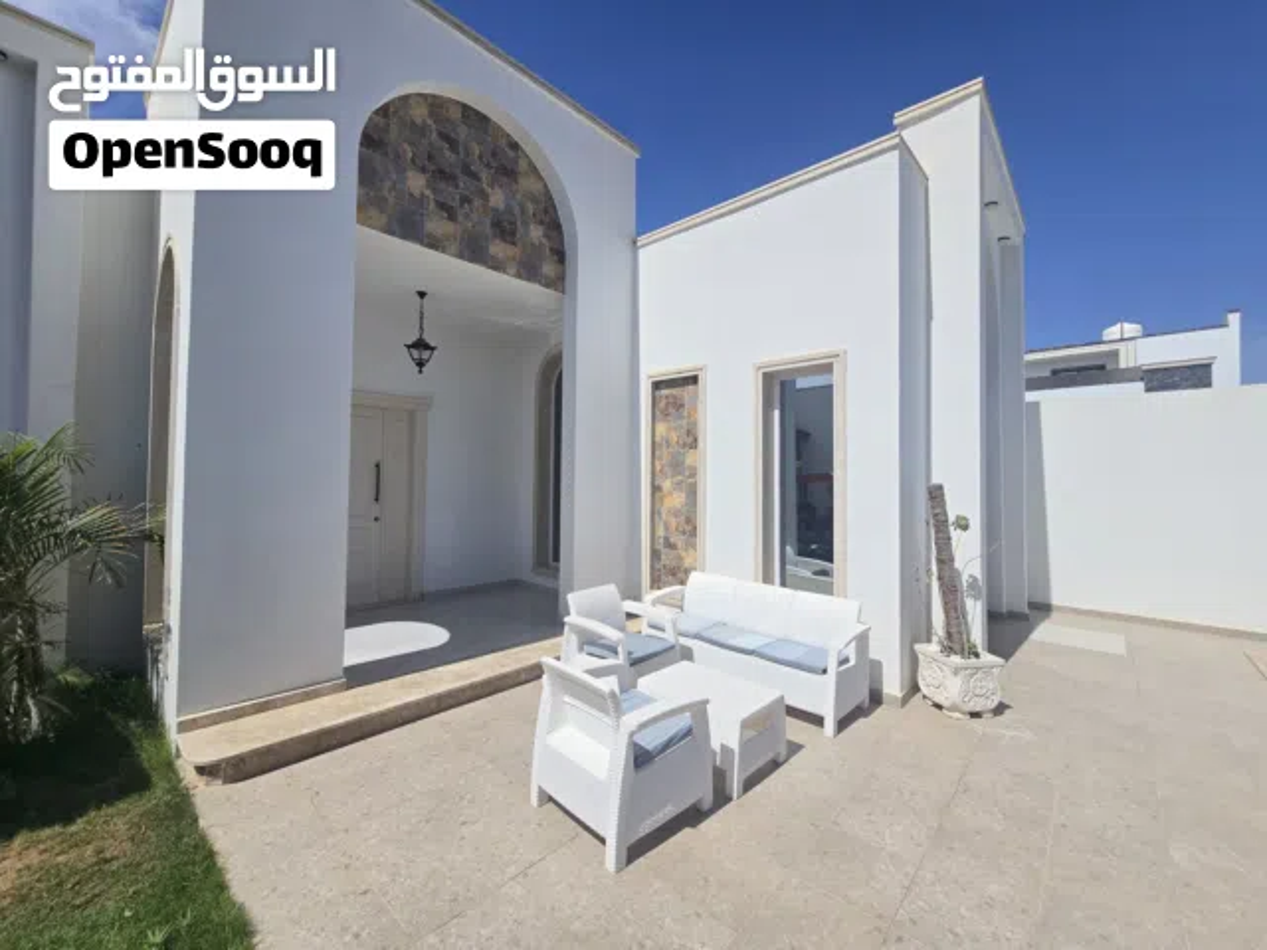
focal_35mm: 13
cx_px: 634
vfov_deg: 89.9
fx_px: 476
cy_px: 475
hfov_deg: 106.2
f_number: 2.2
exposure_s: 1/4666
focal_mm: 2.2
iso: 50
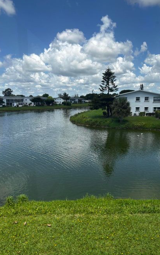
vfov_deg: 66.5
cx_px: 94
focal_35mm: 28
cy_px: 127
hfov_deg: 44.4
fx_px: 195
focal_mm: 5.96
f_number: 1.6
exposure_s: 1/1295
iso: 50
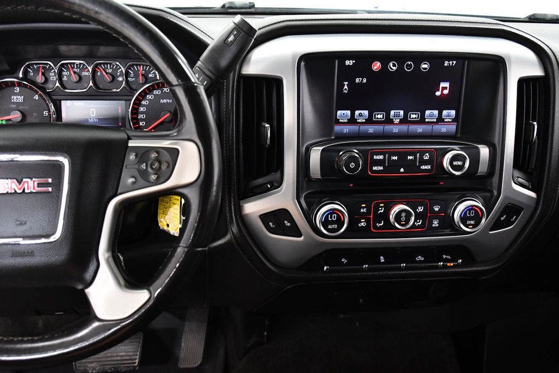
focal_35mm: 39
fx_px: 606
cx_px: 280
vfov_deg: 34.2
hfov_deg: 49.5
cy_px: 186
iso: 2500
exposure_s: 1/80
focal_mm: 26
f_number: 4.5
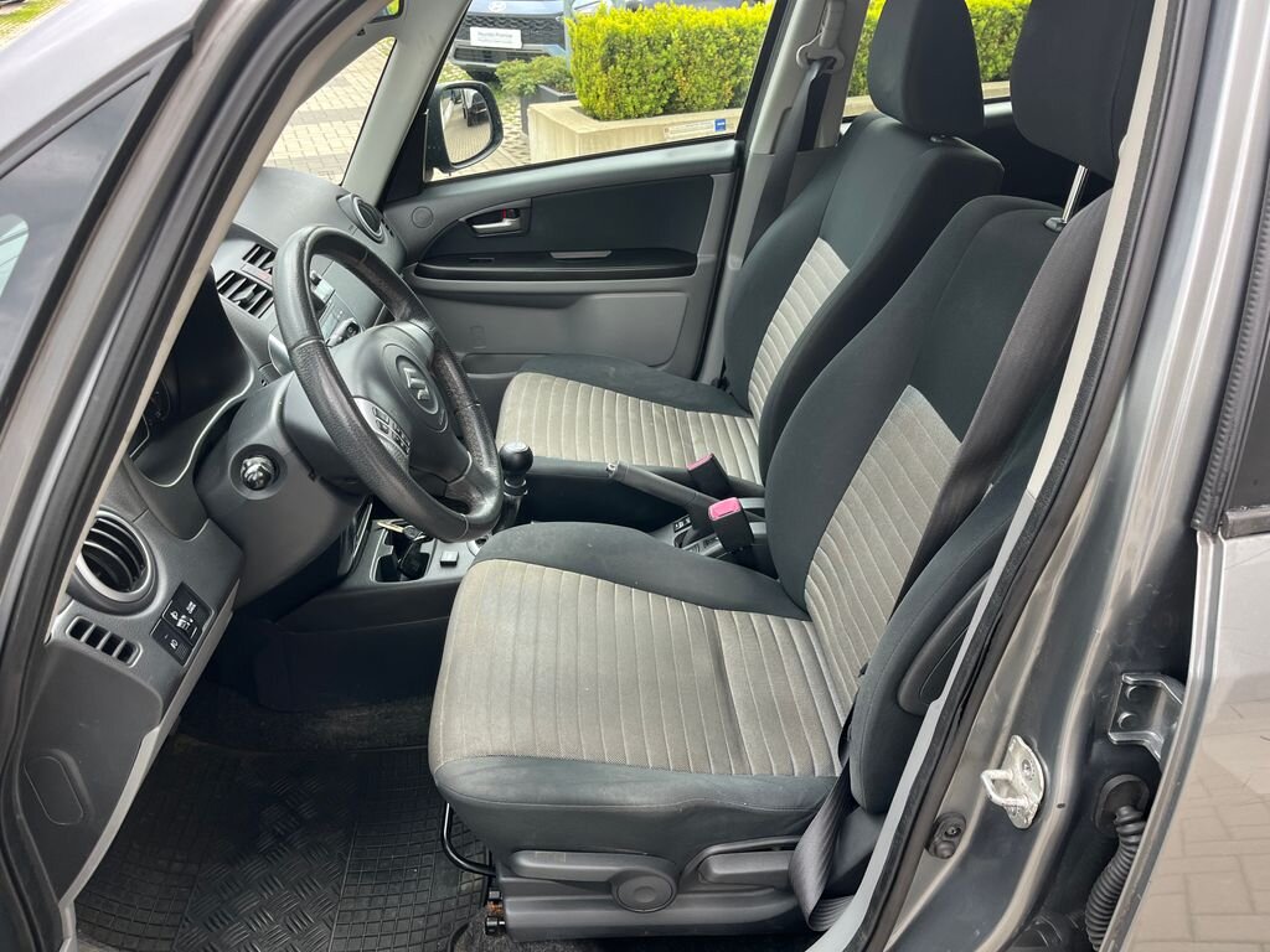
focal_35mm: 26
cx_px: 635
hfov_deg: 67.3
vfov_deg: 53.1
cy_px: 476
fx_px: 954
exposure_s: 1/121
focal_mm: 5.1
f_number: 1.6
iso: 64
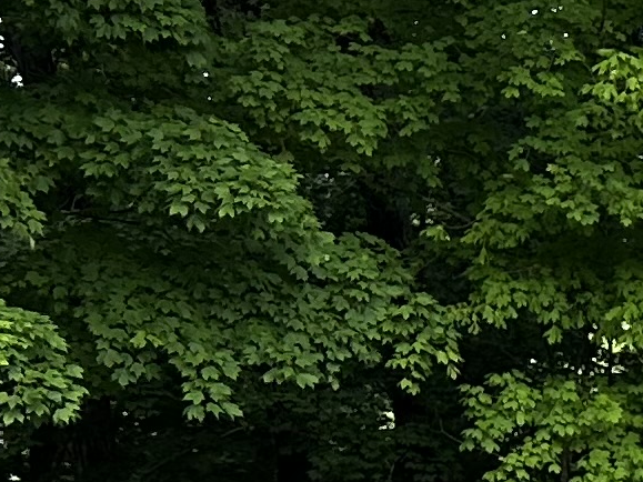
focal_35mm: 181
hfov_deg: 8.6
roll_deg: +1.8
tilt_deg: -3.5
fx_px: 3361
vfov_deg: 8.1
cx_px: 2100
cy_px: 542
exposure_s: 1/957
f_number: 1.5
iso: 50
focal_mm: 5.7
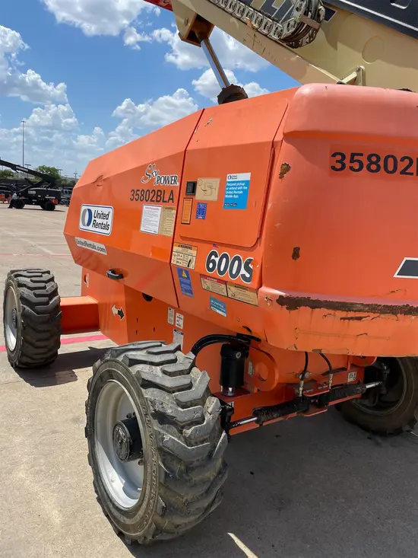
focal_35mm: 26
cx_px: 209
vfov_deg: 67.3
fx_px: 418
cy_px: 279
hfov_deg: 53.1
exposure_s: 1/4831
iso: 50
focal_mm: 4.2
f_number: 1.6
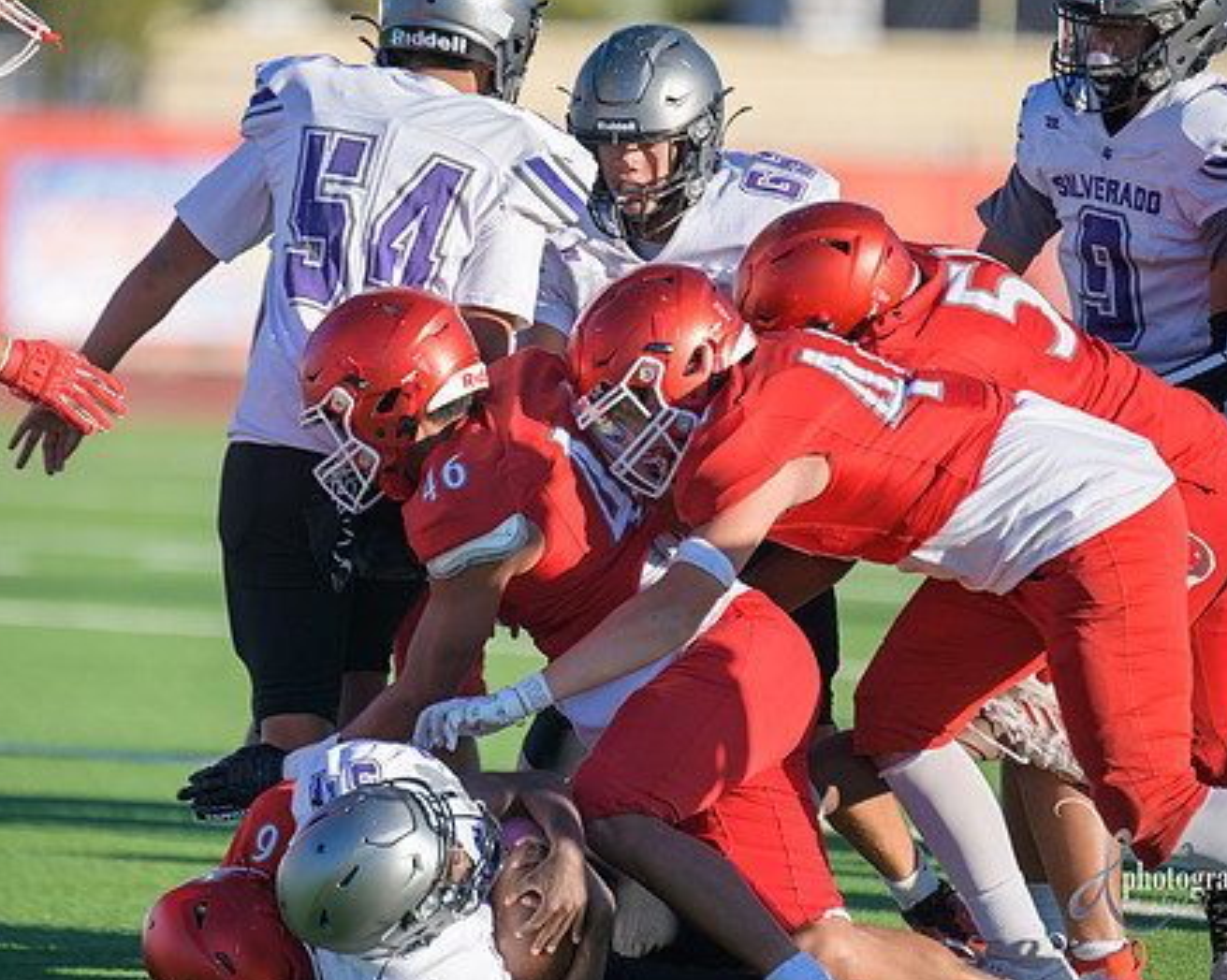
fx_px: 13573
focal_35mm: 374
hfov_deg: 5.2
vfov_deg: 4.1
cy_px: 462
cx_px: 542
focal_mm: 300
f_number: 2.8
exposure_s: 1/6400
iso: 400
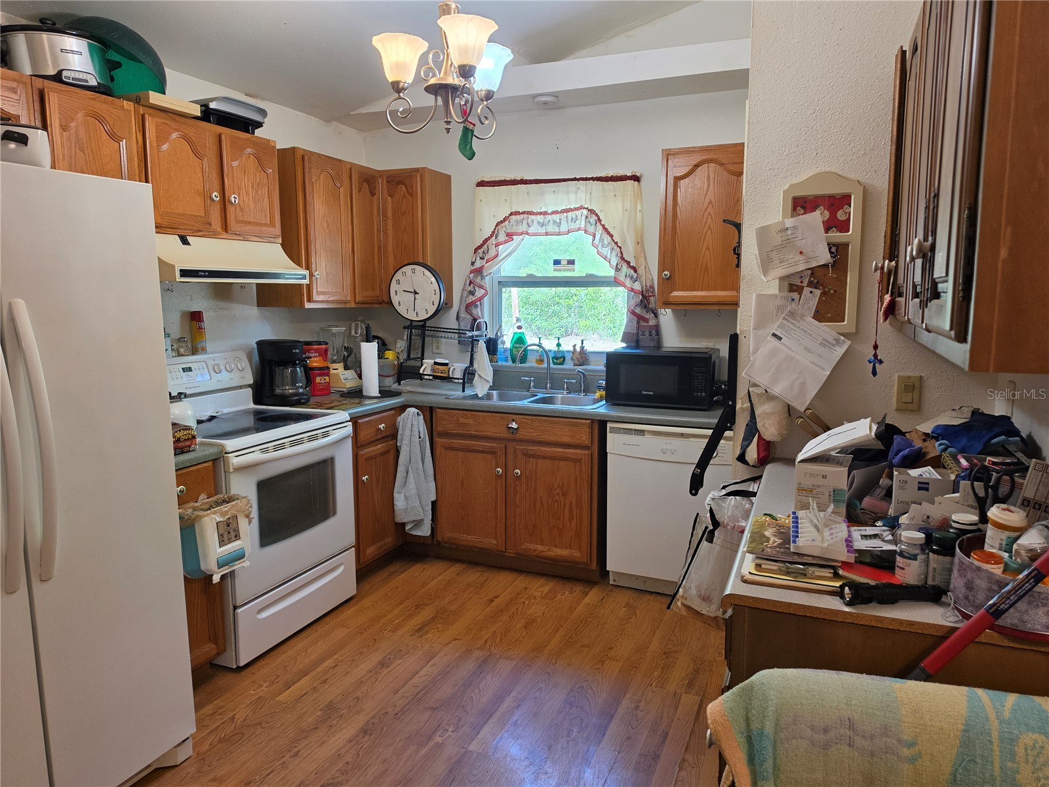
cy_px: 394
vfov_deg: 58.9
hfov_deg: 73.9
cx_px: 524
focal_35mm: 23
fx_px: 697
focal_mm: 6.5
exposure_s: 1/120
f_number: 1.4
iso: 160
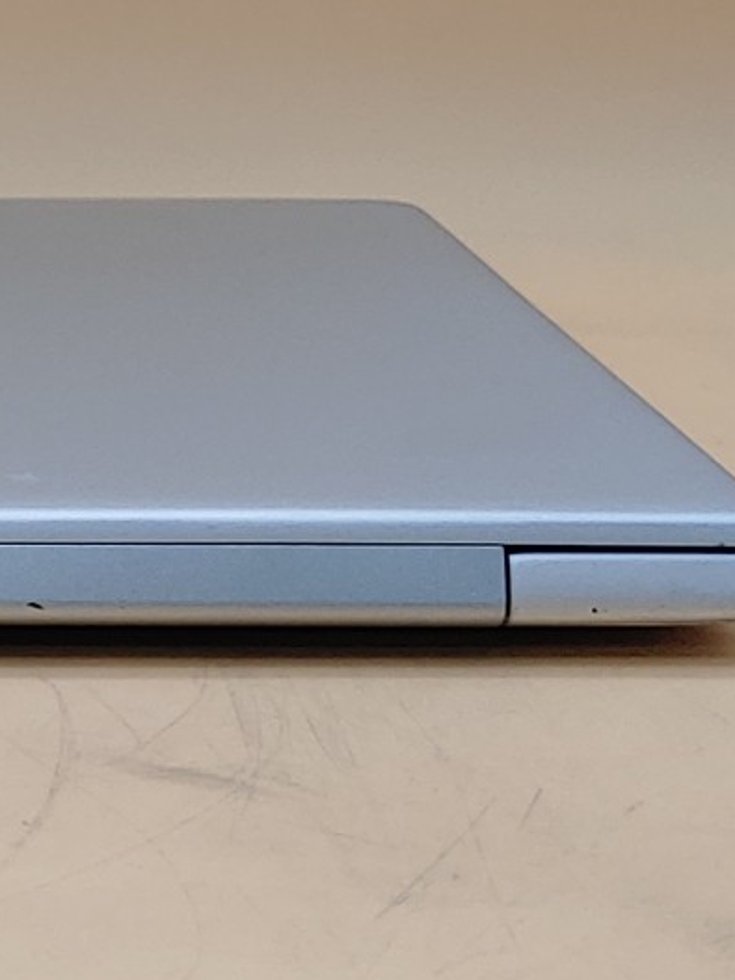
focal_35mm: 112
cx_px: -482
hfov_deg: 12.3
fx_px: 3172
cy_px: 275
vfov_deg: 17.5
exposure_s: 1/194
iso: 50
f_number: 1.8
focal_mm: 4.36
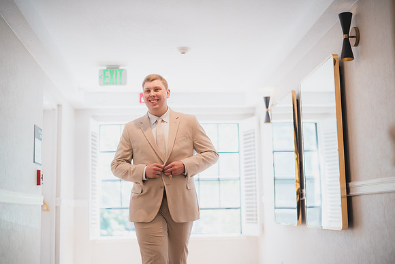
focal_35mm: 50
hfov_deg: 39.6
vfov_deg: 27.0
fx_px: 549
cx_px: 198
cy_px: 132
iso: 800
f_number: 1.4
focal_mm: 50
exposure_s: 1/1600
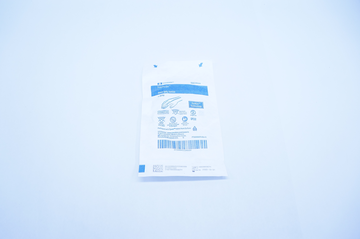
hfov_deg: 67.4
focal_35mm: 27
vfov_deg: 47.8
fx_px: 270
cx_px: 180
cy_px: 120
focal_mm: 18
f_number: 5
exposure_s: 1/250
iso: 800
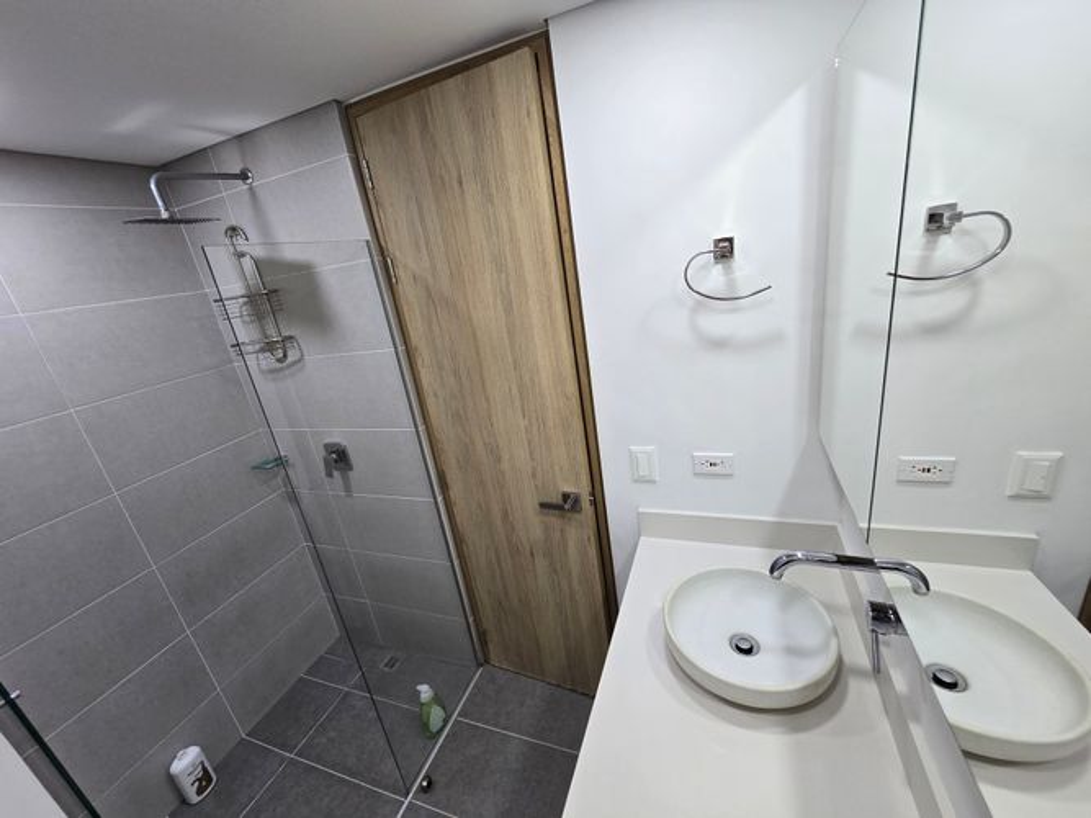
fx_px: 410
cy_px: 409
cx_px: 546
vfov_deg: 89.9
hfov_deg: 106.2
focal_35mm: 13
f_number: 2.2
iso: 100
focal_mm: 2.2
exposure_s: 1/60
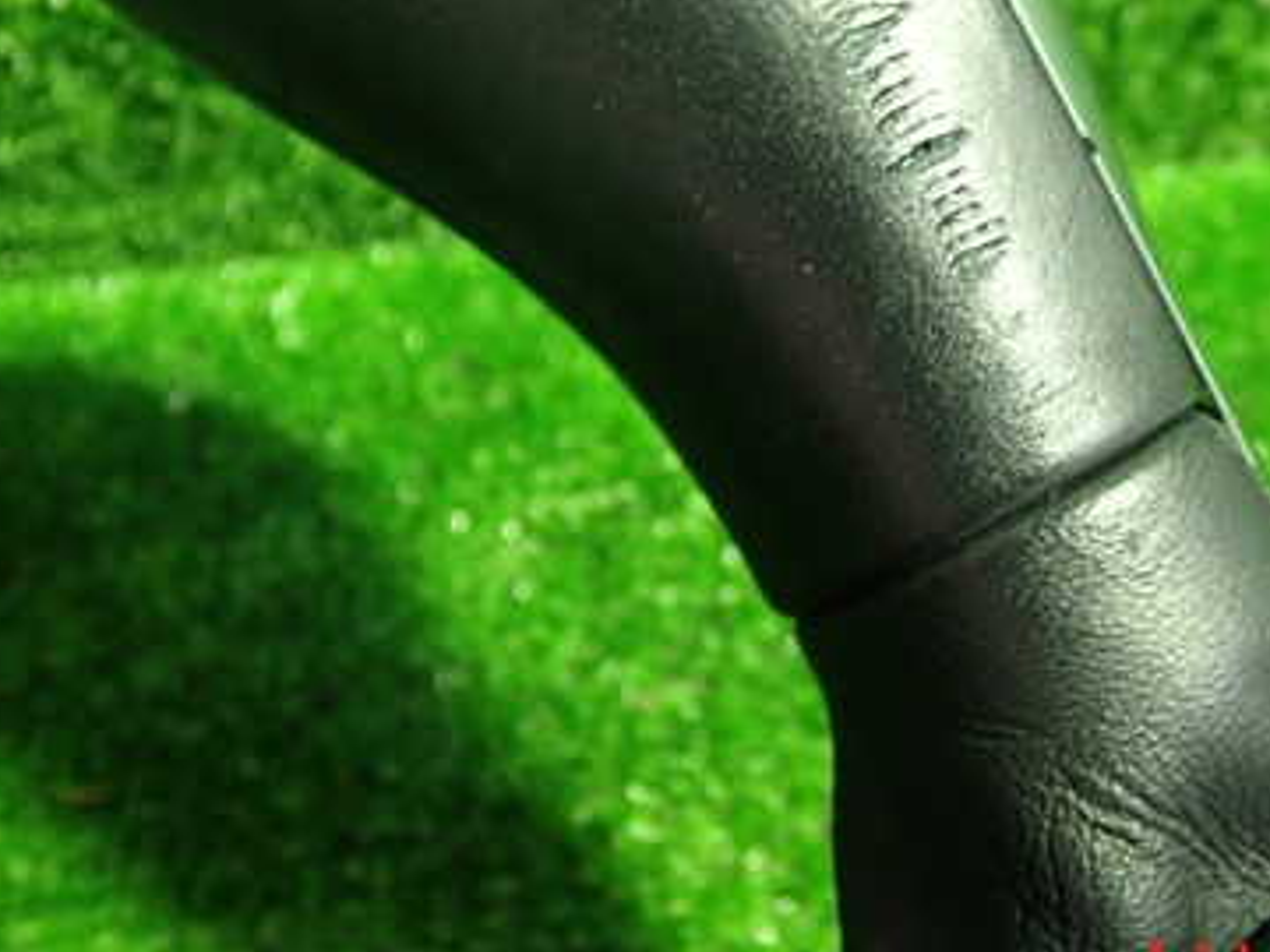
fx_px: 1834
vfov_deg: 28.6
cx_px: 889
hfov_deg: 37.6
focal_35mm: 50
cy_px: 226
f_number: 2.3
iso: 640
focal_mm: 5.4
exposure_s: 1/30
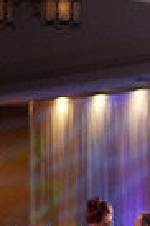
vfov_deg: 8.9
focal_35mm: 225
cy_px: 373
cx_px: 306
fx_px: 1410
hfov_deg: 5.9
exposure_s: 1/500
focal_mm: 53
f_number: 4
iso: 2500
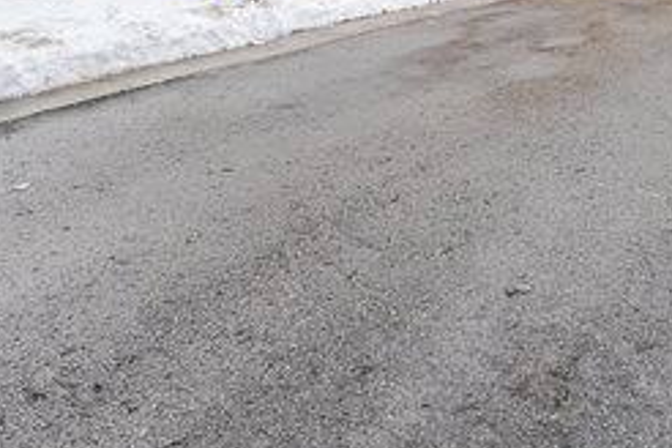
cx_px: 380
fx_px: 728
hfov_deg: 49.4
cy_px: -23
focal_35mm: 39
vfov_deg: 31.1
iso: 80
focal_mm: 10
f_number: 6.3
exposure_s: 1/125
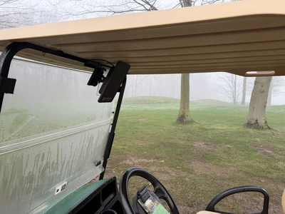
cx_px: 142
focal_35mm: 24
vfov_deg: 56.8
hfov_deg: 71.6
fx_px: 198
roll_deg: -2.6
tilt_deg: -2.6
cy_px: 107
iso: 64
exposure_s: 1/121
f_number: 1.78
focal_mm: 6.76
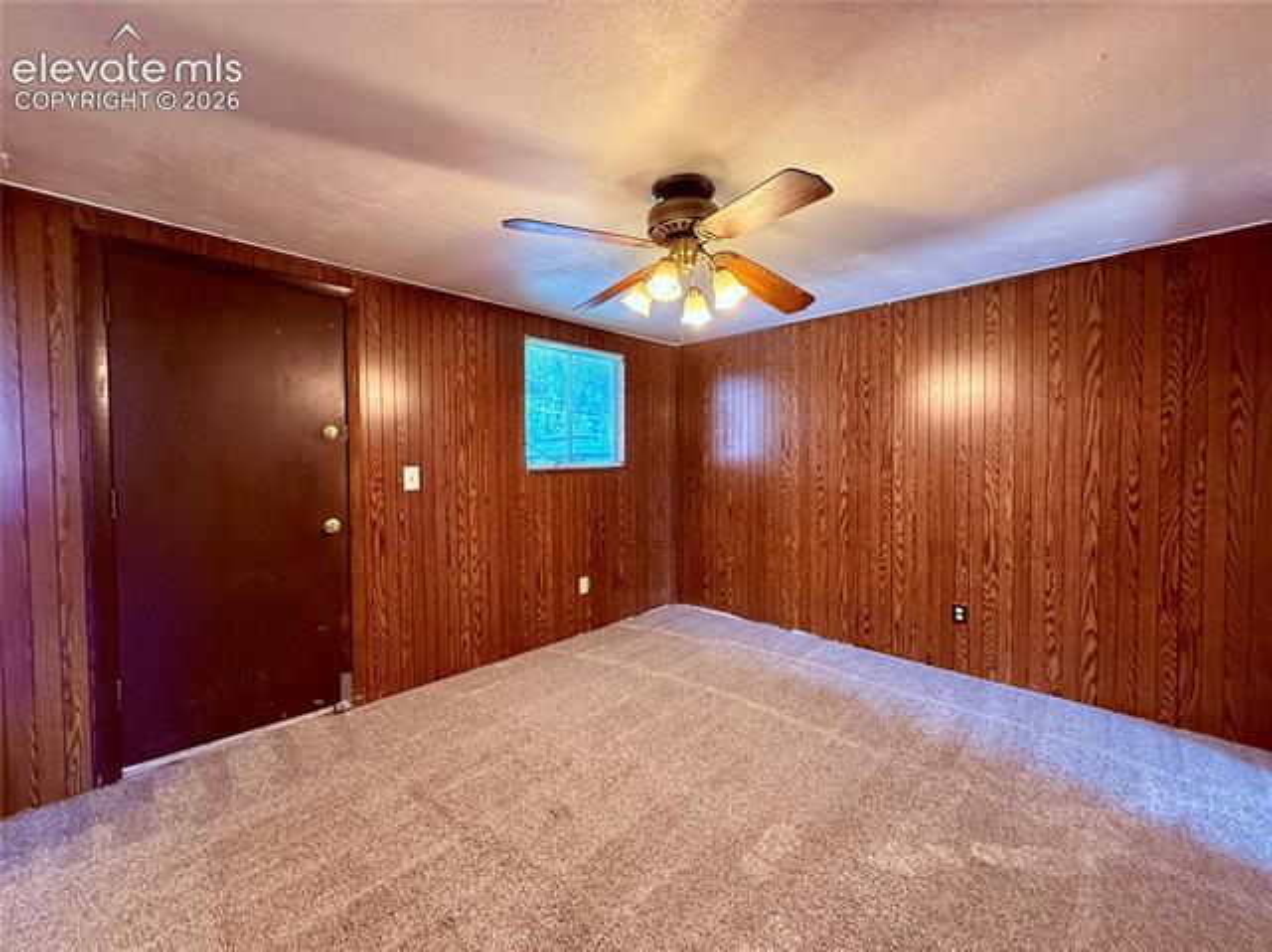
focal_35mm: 14
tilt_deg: -1.4
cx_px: 636
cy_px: 476
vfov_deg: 85.6
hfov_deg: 102.1
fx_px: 514
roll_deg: +0.1
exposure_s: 1/120
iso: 640
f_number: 2.2
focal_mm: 2.22
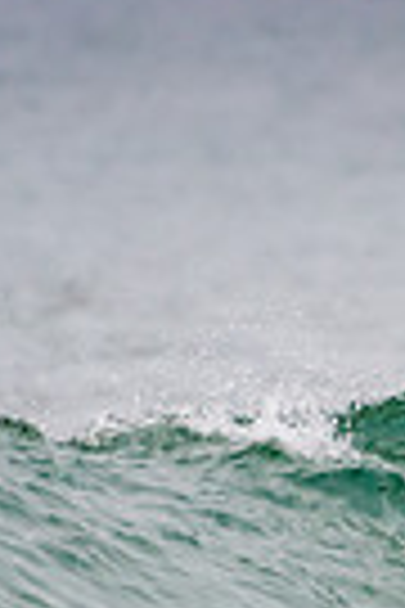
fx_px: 44428
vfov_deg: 0.8
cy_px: 645
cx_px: 1217
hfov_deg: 0.5
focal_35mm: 2633
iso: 500
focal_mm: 500
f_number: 5.6
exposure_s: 1/800
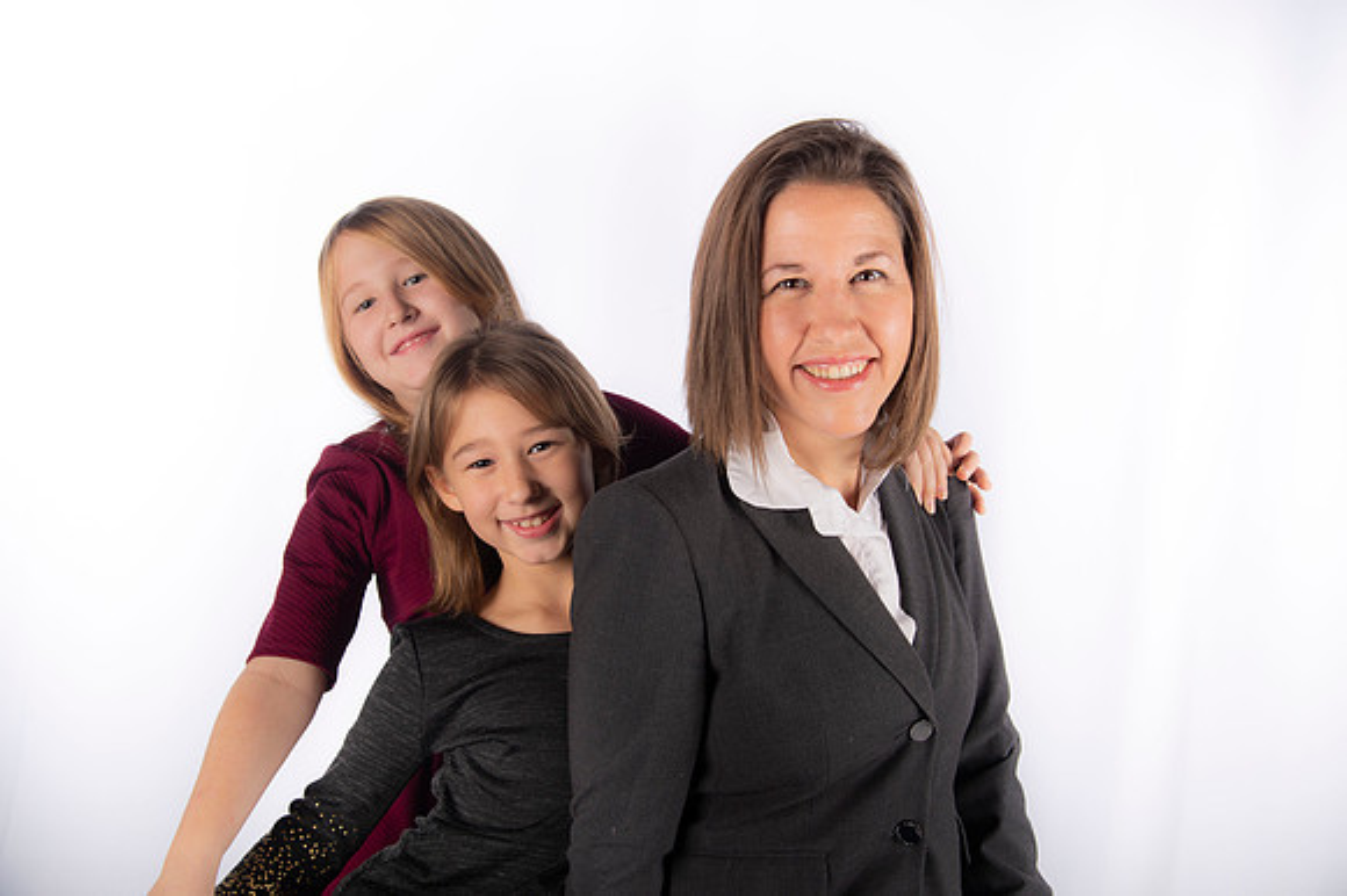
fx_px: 1795
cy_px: 448
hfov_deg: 41.1
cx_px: 674
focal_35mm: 48
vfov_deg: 28.0
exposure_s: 1/200
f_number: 6.3
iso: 100
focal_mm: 48
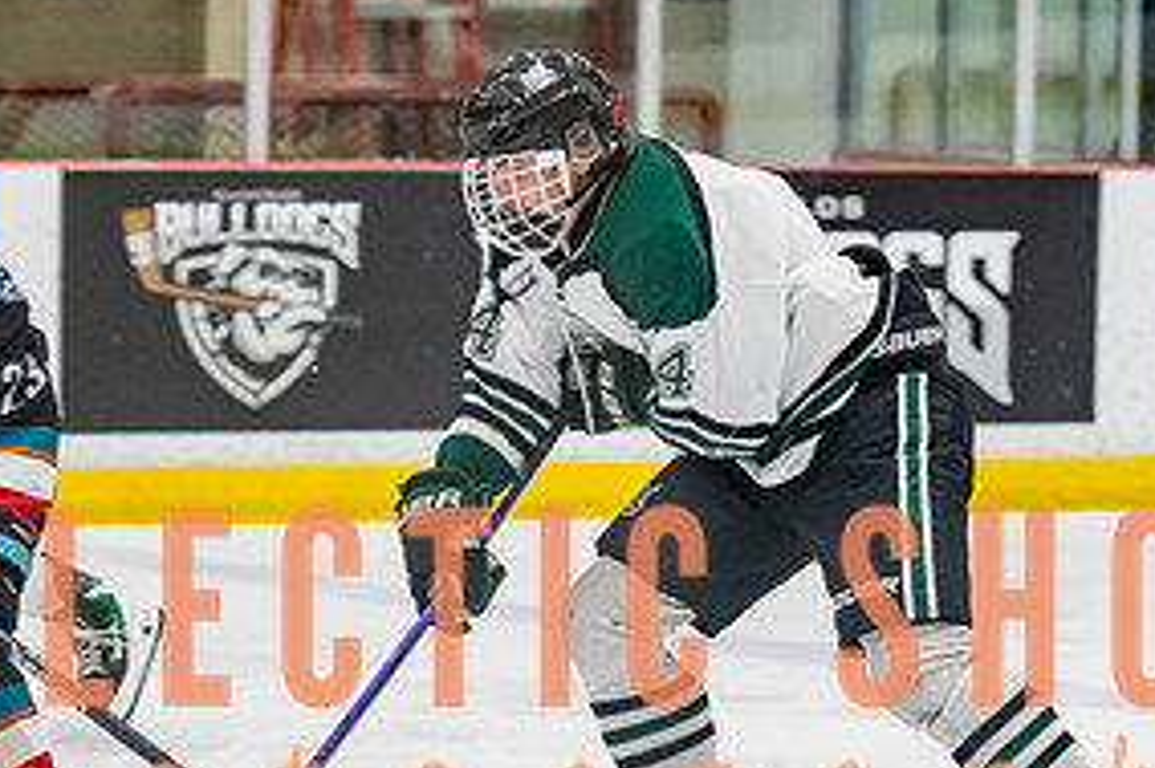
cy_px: 644
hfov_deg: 6.4
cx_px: 859
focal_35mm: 320
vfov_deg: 4.3
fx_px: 10260
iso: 2000
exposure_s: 1/640
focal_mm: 105
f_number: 3.2
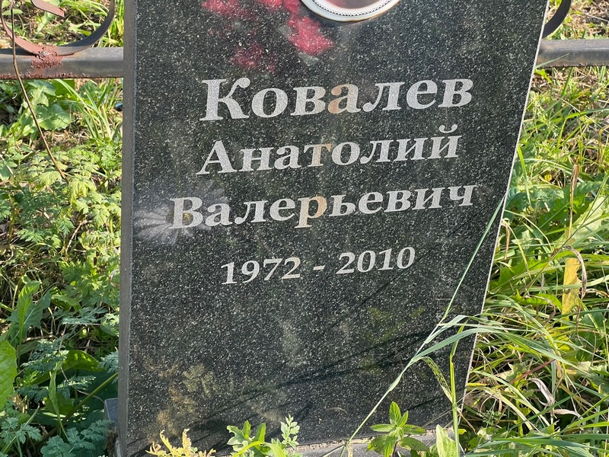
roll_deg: -9.7
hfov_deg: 25.3
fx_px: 1355
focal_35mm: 77
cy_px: 228
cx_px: 304
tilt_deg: -35.8
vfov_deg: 19.1
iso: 32
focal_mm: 9
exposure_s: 1/121
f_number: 2.8
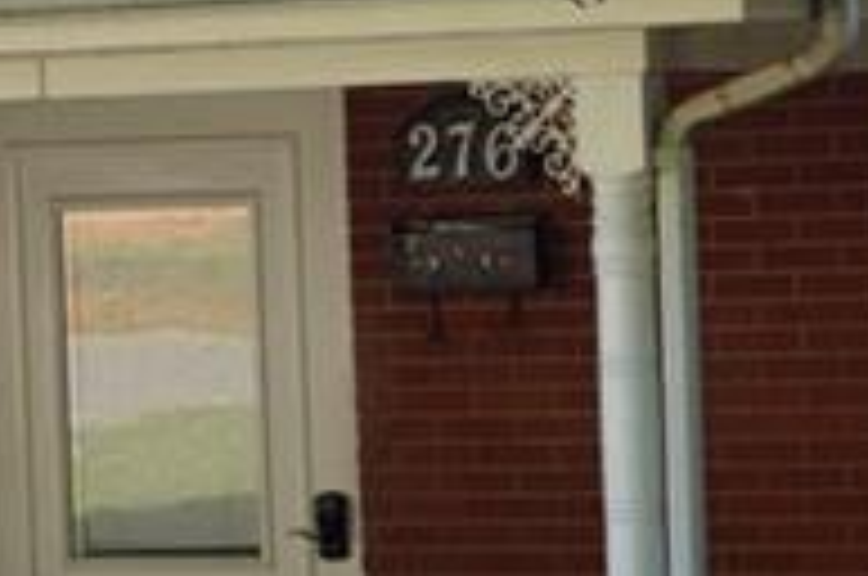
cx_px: 427
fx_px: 4598
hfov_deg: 10.8
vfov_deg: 7.2
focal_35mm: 191
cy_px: 364
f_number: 5.6
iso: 100
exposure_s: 1/80
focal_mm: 24
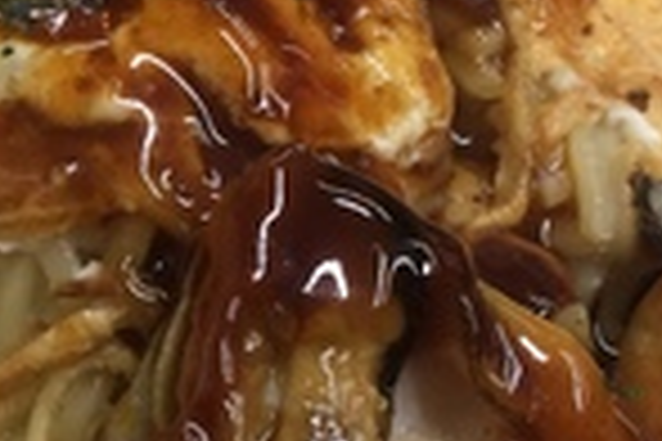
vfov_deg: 11.9
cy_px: 243
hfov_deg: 16.5
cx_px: -284
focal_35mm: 115
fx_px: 2115
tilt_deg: -58.1
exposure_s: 1/40
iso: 40
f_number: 2.2
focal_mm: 4.15
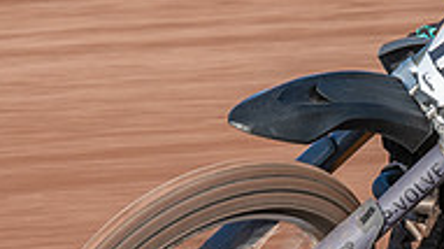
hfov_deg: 2.0
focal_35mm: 1066
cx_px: 451
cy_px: 149
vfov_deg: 1.1
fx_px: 12538
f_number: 8
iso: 140
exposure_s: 1/200
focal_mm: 200
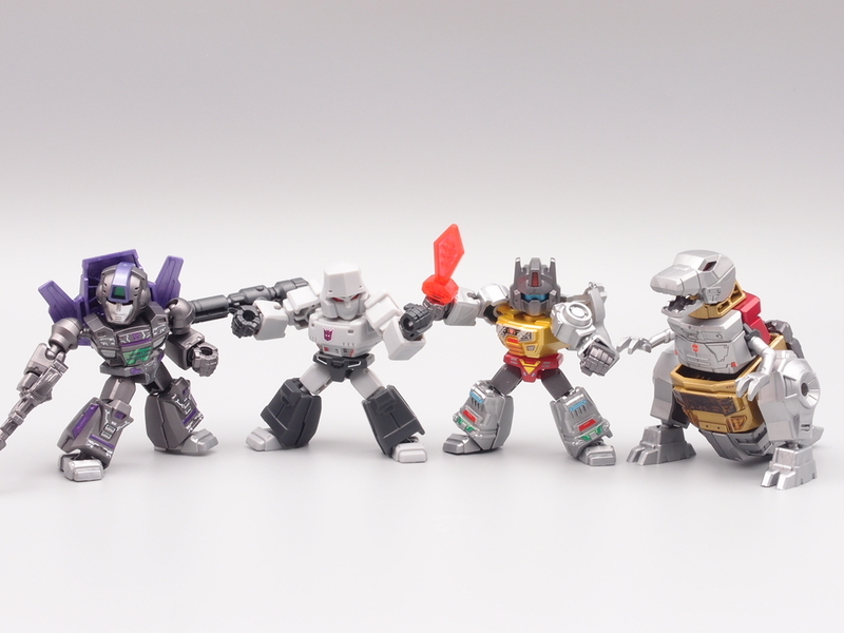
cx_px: 422
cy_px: 316
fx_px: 1585
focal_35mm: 65
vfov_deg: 22.6
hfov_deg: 29.8
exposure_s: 1/5
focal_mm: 14.05
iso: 100
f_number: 8
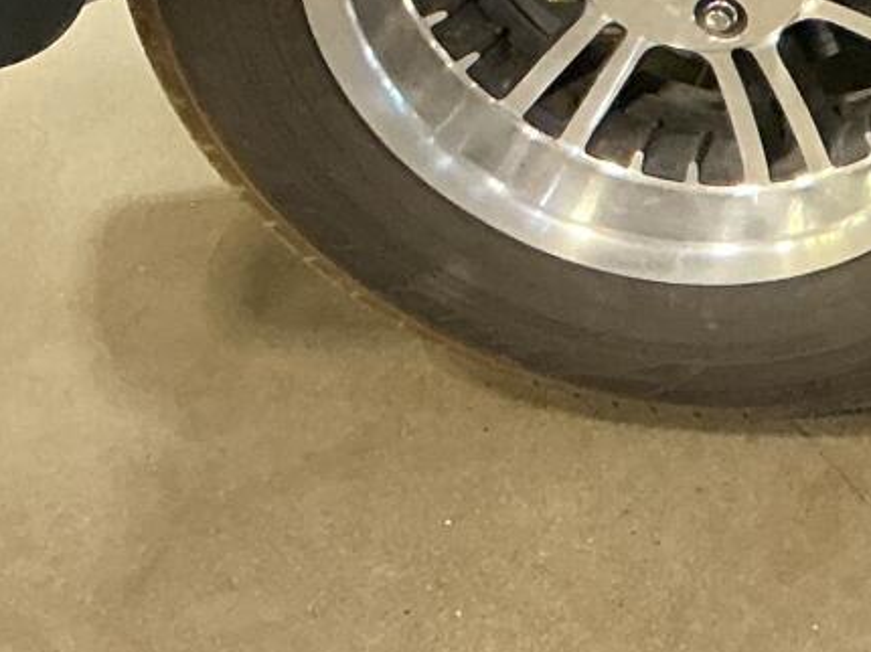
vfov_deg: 10.1
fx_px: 3395
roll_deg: -1.9
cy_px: -699
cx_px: 1811
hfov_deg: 12.6
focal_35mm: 135
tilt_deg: -23.6
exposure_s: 1/60
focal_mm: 3
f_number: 1.8
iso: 250
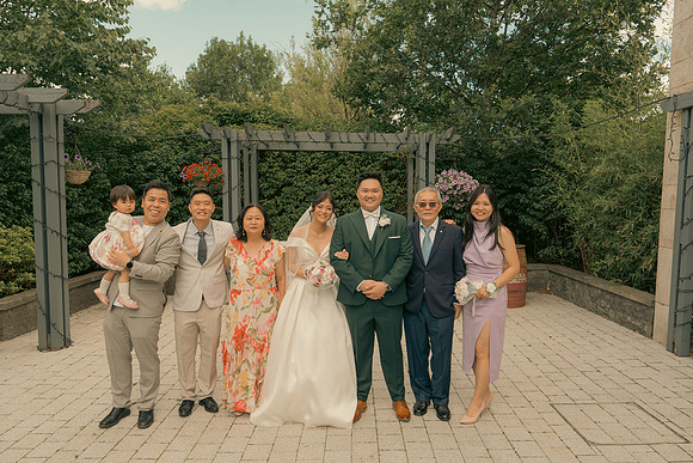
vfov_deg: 49.6
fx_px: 501
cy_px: 232
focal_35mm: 26
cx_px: 346
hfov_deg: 69.4
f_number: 5.6
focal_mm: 26
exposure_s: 1/160
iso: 125
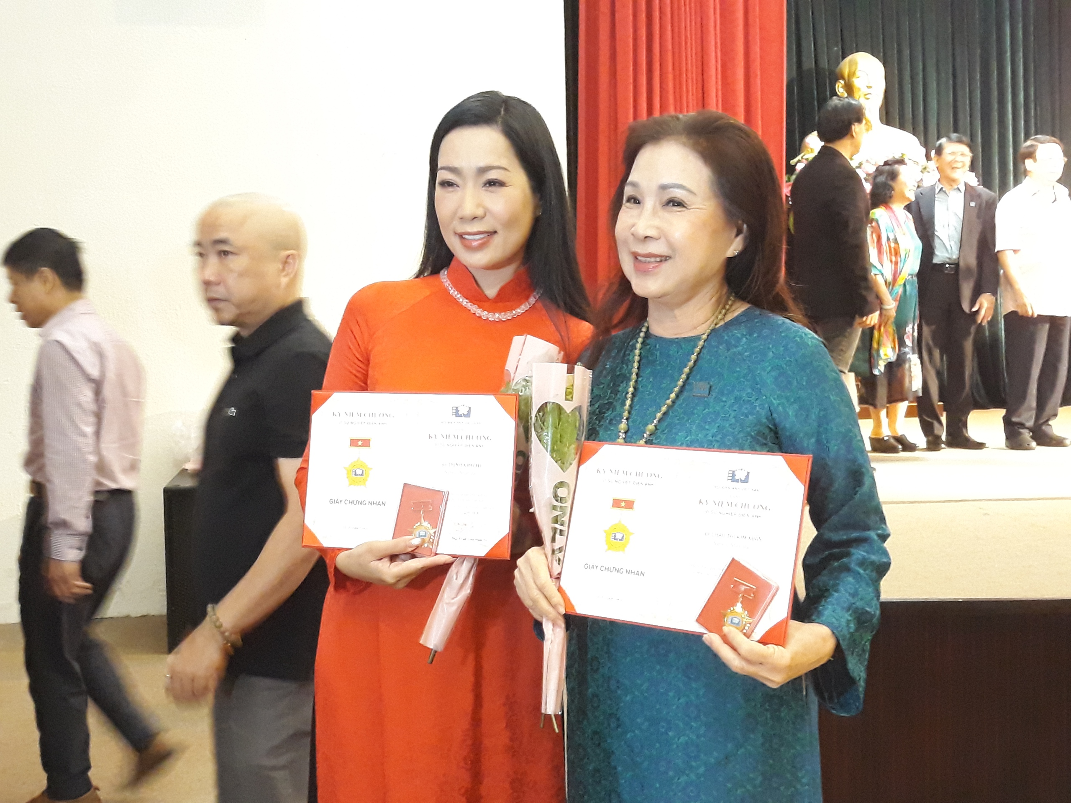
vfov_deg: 51.4
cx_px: 536
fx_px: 835
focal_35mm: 27
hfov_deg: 65.3
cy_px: 402
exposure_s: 1/25
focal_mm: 3.71
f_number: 1.7
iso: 400
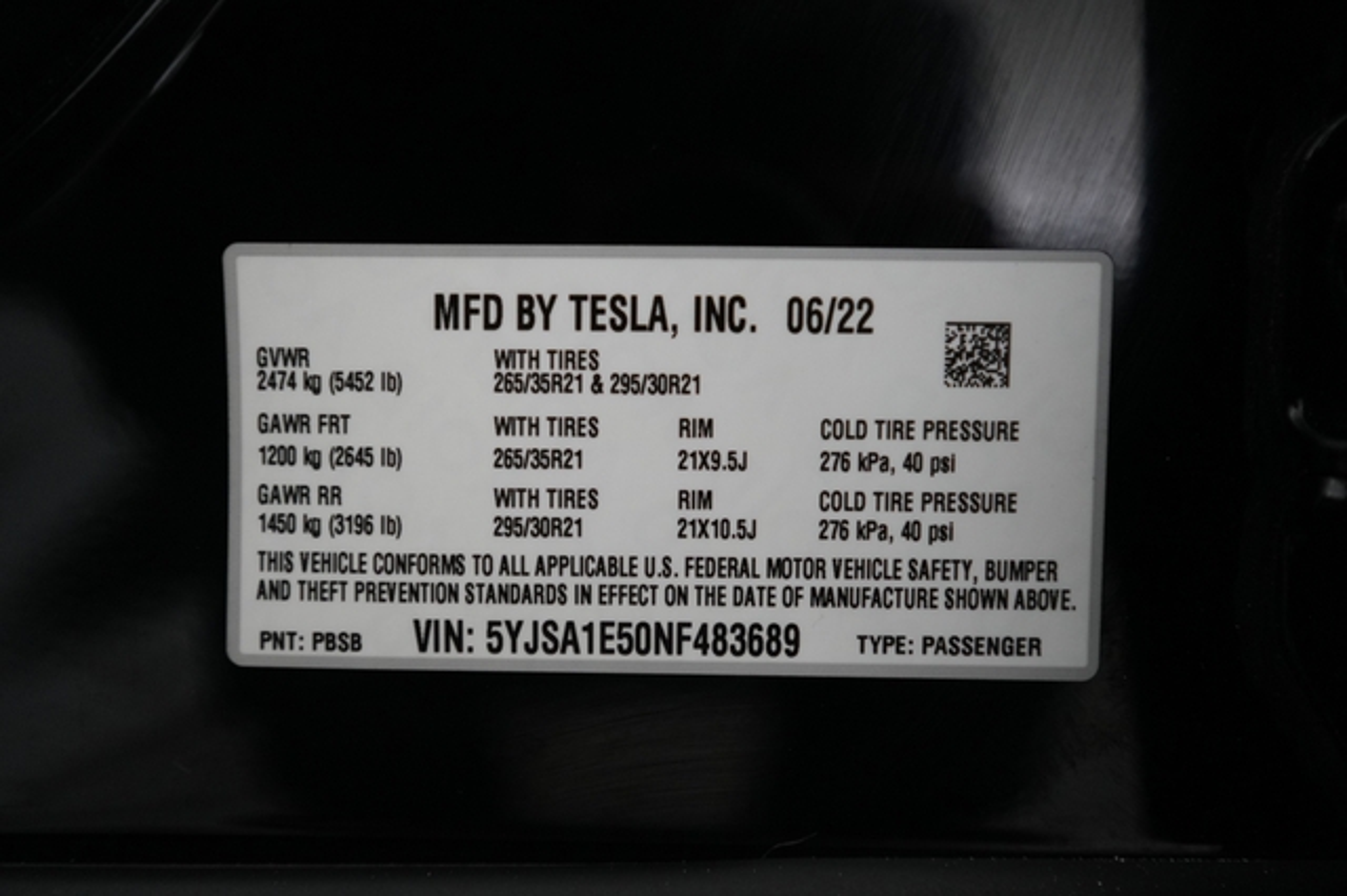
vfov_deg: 46.4
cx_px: 674
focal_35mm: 28
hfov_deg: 65.5
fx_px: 1047
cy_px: 448
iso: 3200
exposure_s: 1/160
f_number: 2.8
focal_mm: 28
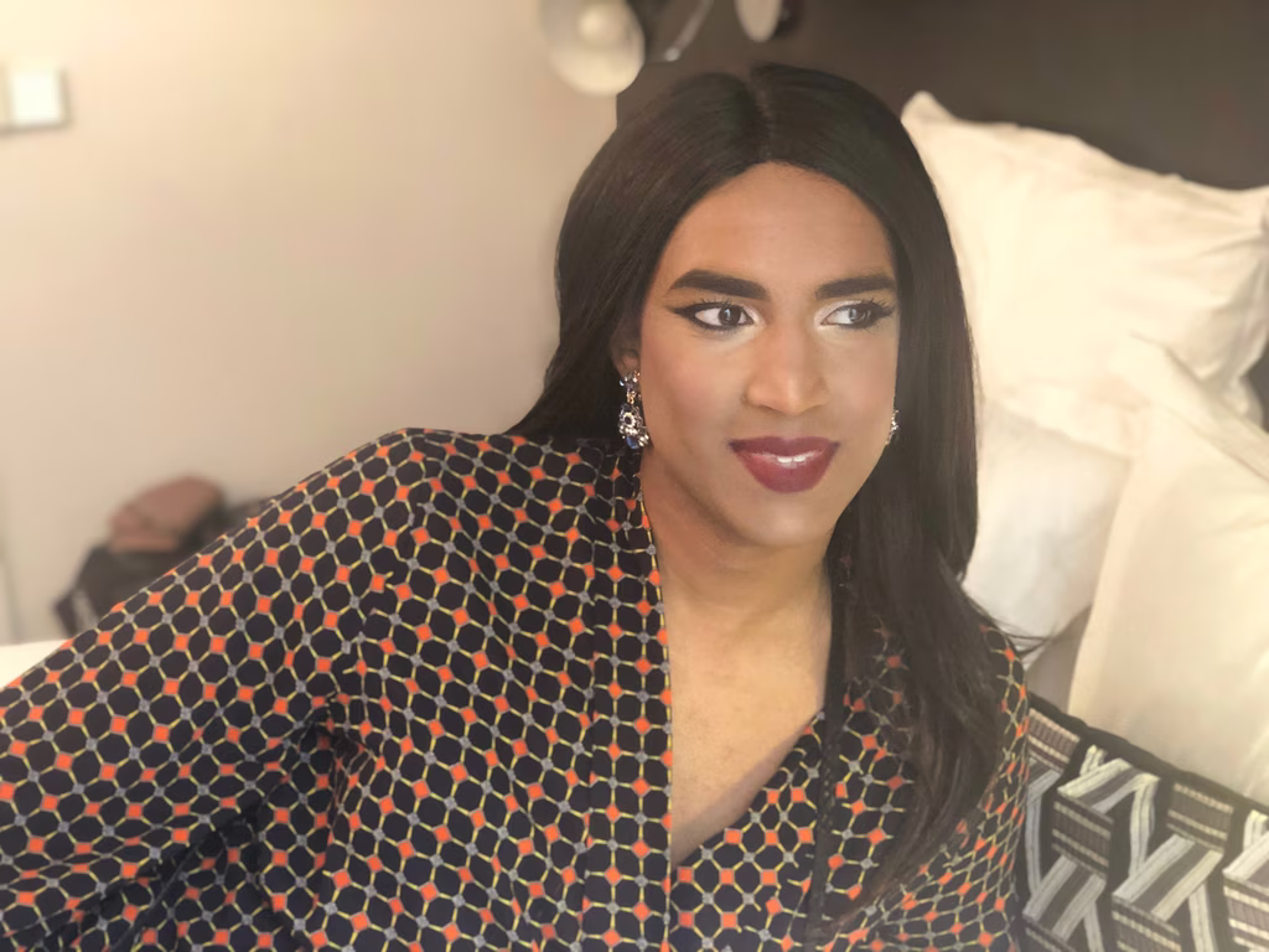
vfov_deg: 28.0
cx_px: 634
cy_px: 476
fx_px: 1906
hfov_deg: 36.8
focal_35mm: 52
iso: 160
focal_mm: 6
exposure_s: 1/9
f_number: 2.4
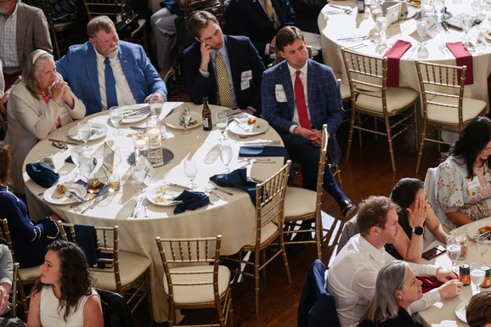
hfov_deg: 16.5
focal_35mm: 124
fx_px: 1691
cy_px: 238
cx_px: 357
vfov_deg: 11.0
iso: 400
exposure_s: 1/100
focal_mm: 70
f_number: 2.8
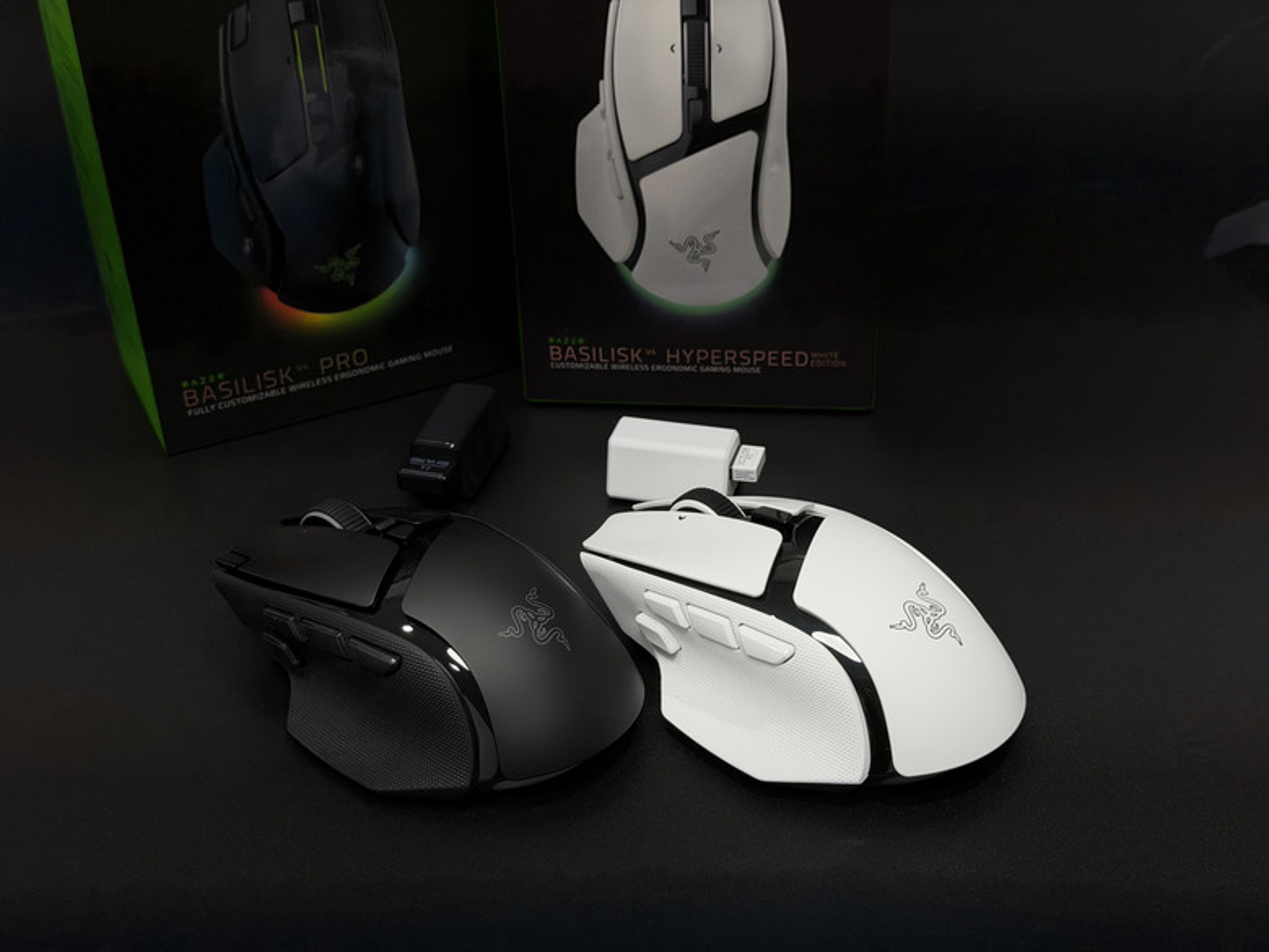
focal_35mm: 48
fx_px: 1760
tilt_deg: -33.4
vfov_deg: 30.3
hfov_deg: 39.7
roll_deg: +2.9
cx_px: 634
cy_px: 476
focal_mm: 6.76
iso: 64
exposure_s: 1/120
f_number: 1.78
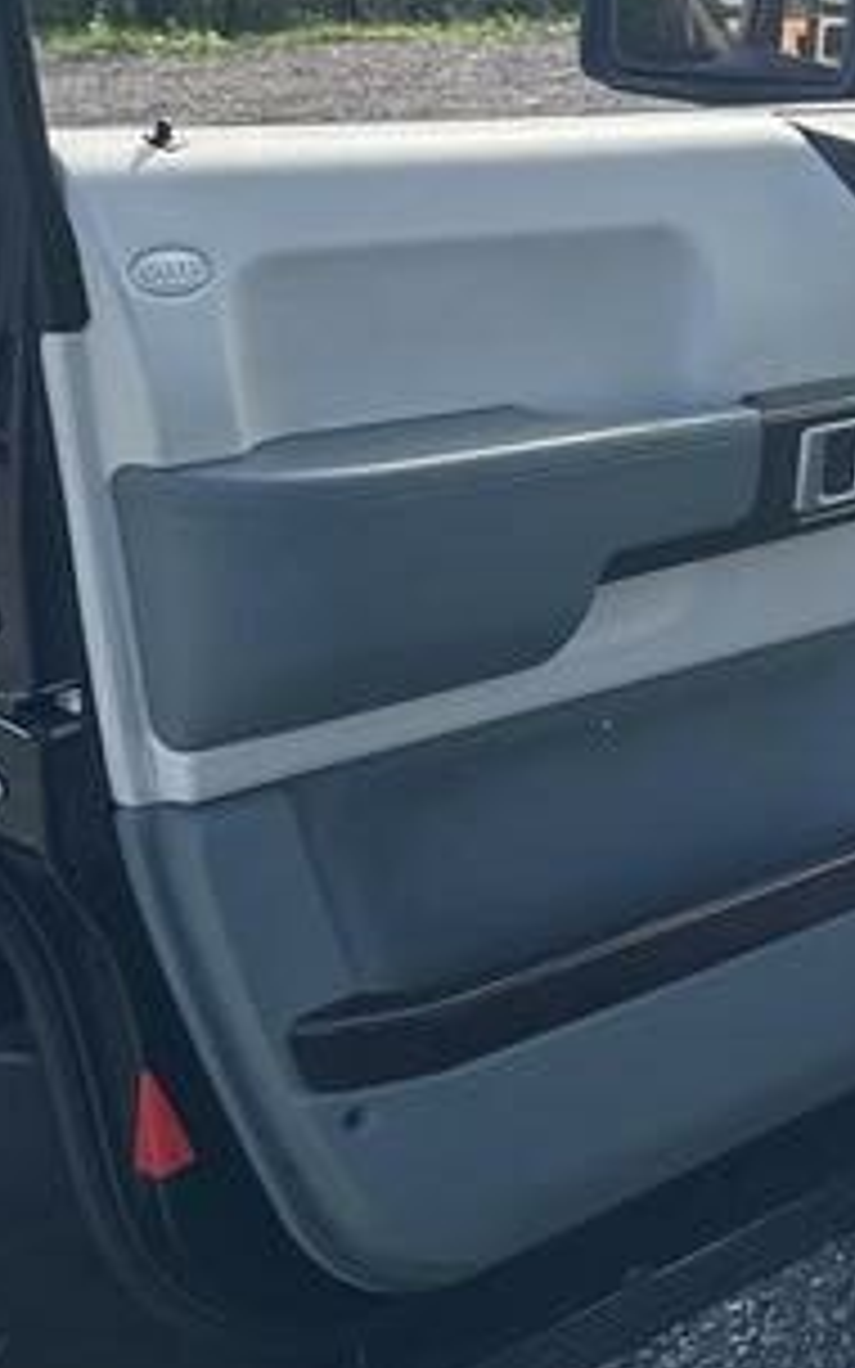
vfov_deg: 27.0
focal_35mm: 75
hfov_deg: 16.4
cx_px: 1125
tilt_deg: -7.6
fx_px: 2796
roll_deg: -0.8
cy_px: 284
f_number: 1.78
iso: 80
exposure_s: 1/1845
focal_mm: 6.86
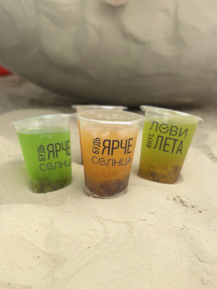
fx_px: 401
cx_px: 108
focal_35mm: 48
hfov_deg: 30.3
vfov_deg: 39.7
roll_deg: -0.5
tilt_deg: -12.6
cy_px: 144
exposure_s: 1/3731
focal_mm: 6.86
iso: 80
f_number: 1.78
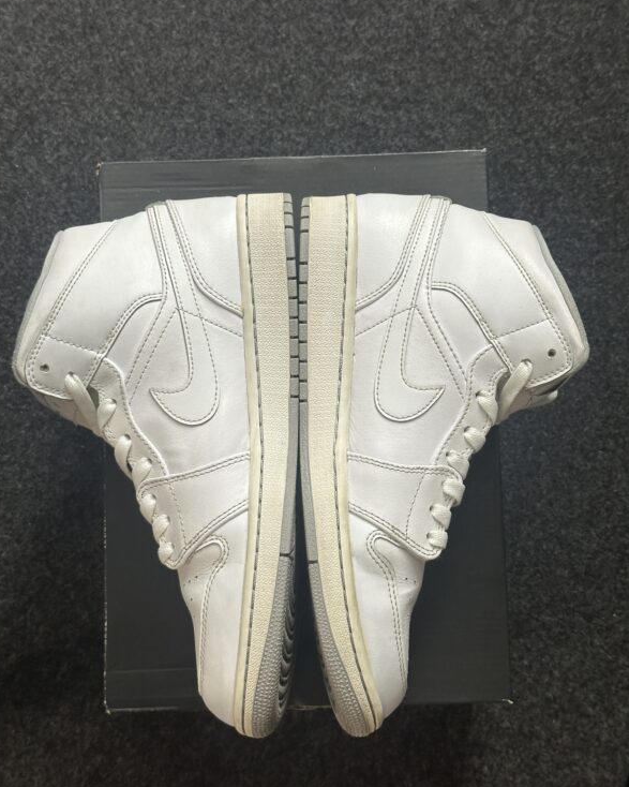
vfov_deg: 36.7
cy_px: 412
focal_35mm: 51
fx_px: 1187
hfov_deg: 29.7
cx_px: 309
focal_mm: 6.86
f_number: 1.78
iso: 160
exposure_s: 1/50
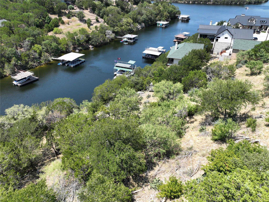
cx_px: 134
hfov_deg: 71.6
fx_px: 186
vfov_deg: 56.8
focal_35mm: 24
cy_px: 101
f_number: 2.8
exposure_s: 1/1250
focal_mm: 12.29
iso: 100
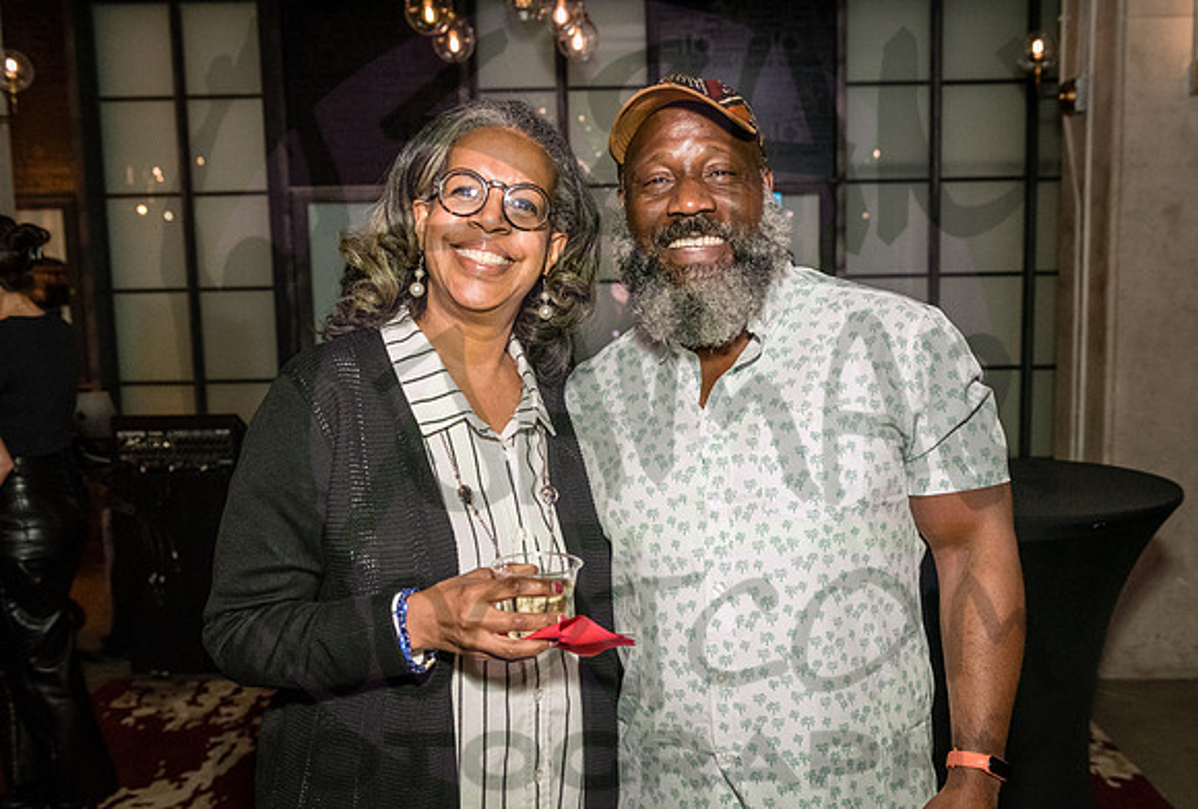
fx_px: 1234
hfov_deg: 51.7
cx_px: 651
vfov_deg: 36.3
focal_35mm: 37
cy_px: 463
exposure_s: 1/200
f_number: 3.5
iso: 6400
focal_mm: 32
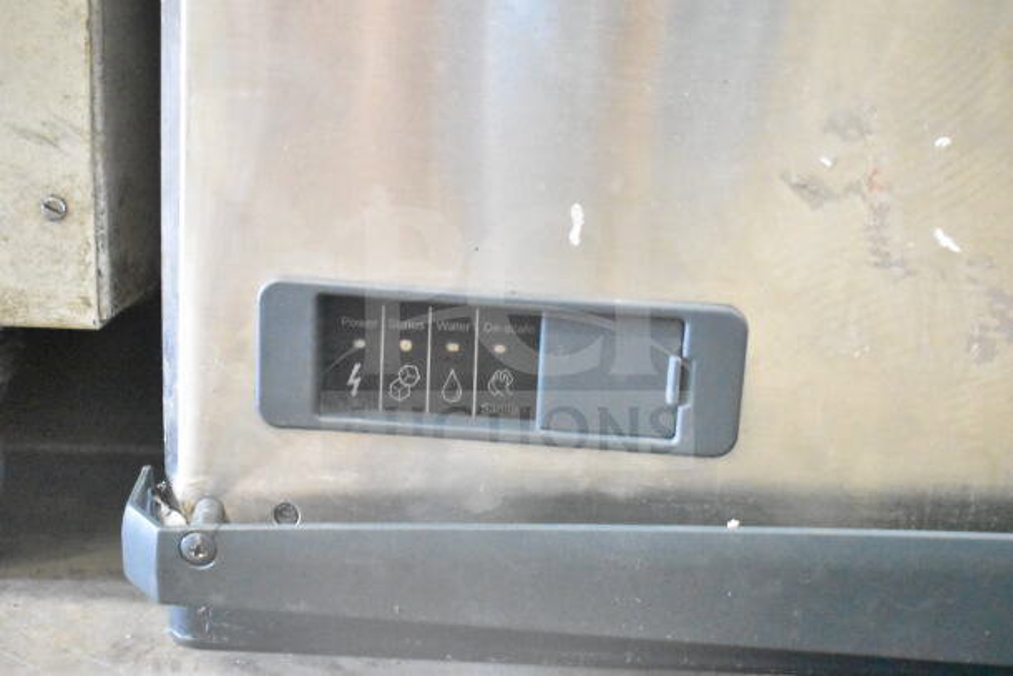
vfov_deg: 23.8
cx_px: 506
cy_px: 338
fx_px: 1604
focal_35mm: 57
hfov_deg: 35.0
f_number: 4.8
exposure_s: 1/60
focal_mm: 38
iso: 25600
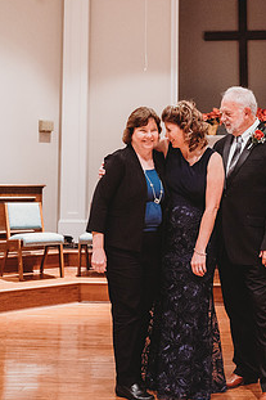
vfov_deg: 35.9
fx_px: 610
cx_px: 189
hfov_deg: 24.4
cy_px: 136
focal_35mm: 55
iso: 6400
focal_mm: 38
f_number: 4
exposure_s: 1/200
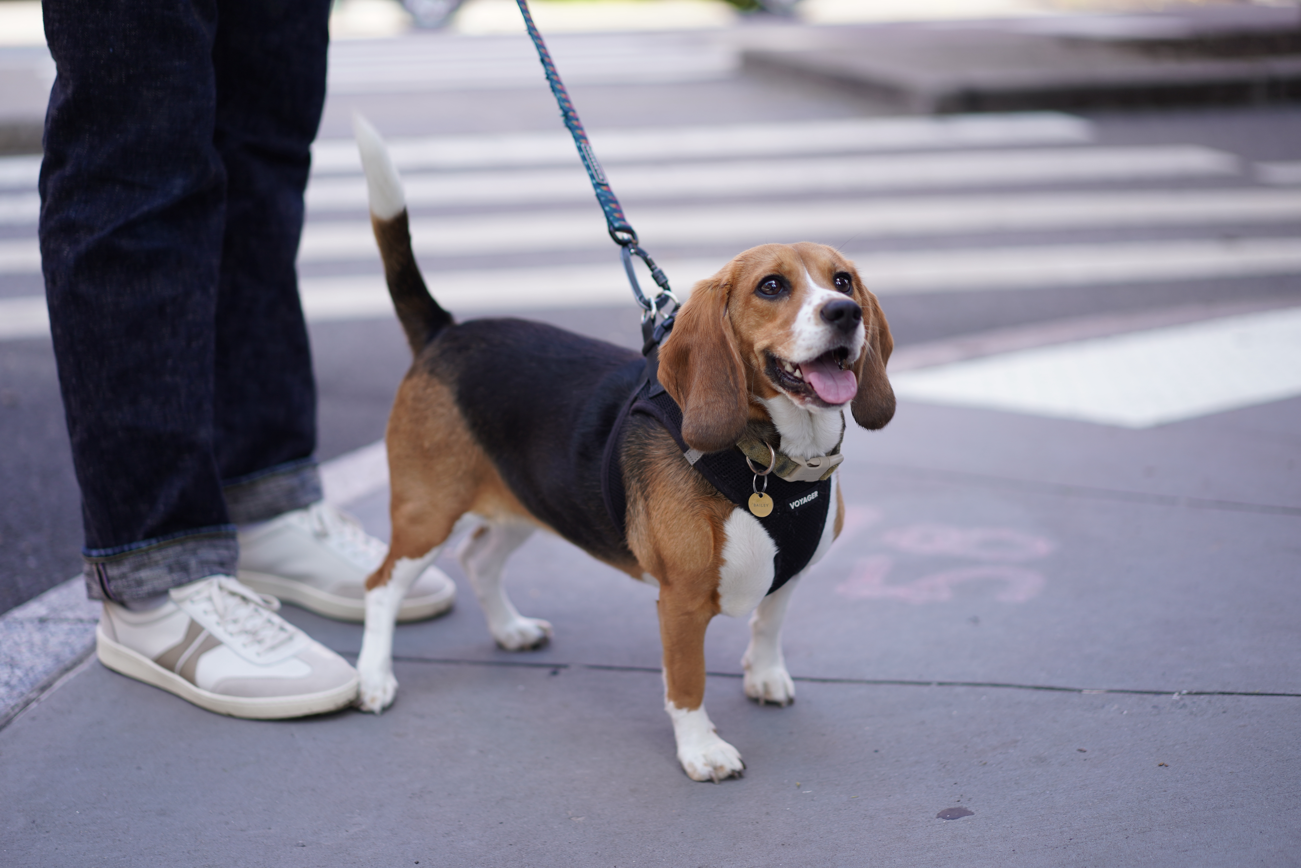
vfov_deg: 24.6
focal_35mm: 55
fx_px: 1987
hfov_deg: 36.2
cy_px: 434
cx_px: 650
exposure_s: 1/320
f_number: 1.8
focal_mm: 55
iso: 100
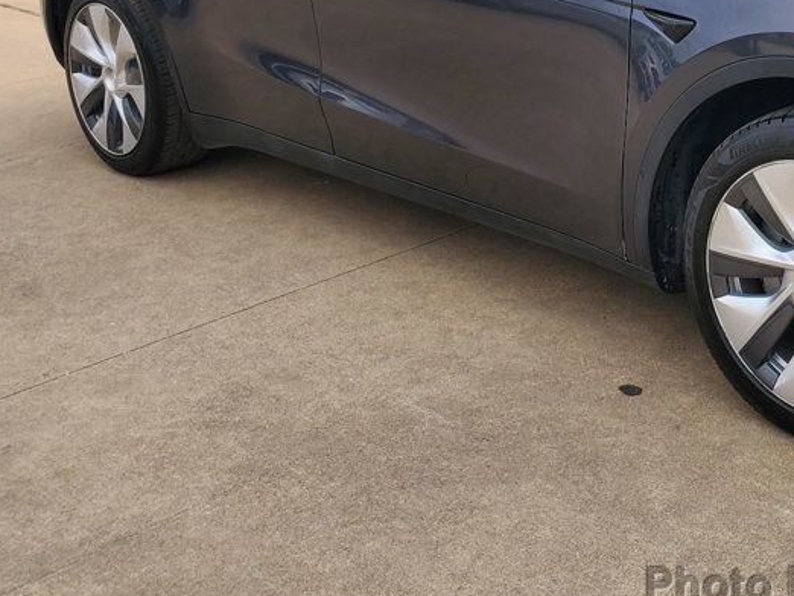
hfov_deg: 35.0
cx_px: 738
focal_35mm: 51
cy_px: 53
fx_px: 1170
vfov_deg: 27.5
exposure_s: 1/642
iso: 50
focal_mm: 4.3
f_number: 2.4
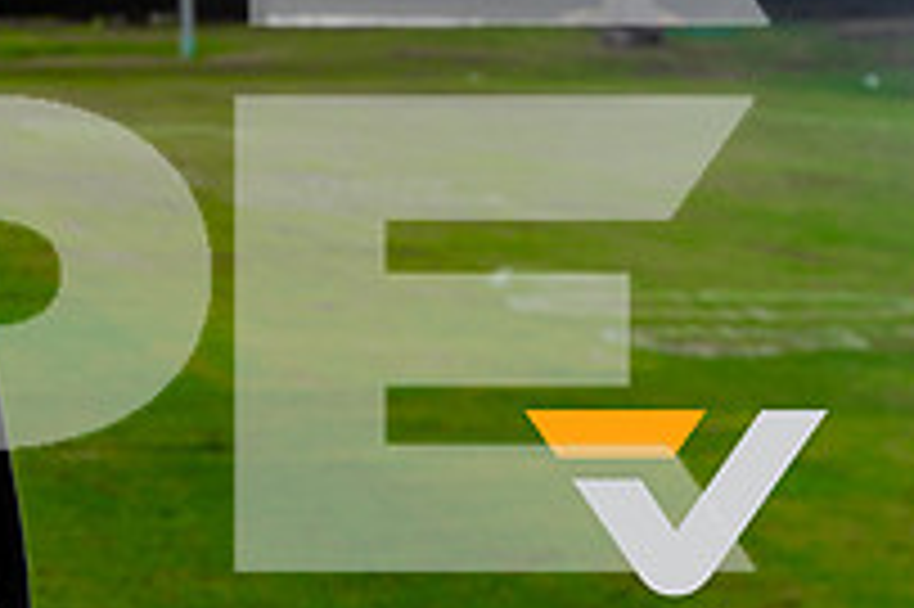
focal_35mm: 143
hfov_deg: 13.7
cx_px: -378
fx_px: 3628
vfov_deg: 9.4
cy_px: -209
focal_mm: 50
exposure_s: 1/125
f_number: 9.5
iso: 160
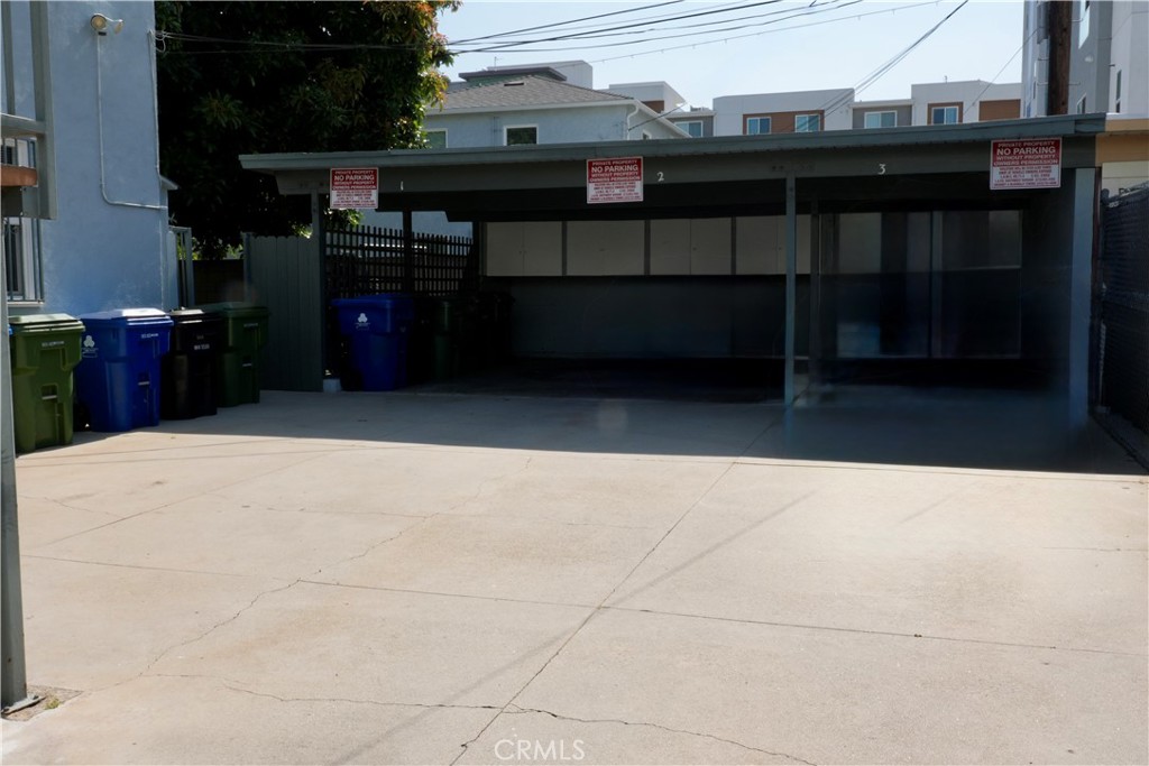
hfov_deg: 57.2
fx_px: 1053
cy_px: 383
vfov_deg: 40.0
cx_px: 574
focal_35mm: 33
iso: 160
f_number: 22
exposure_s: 1/60.1
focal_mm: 22
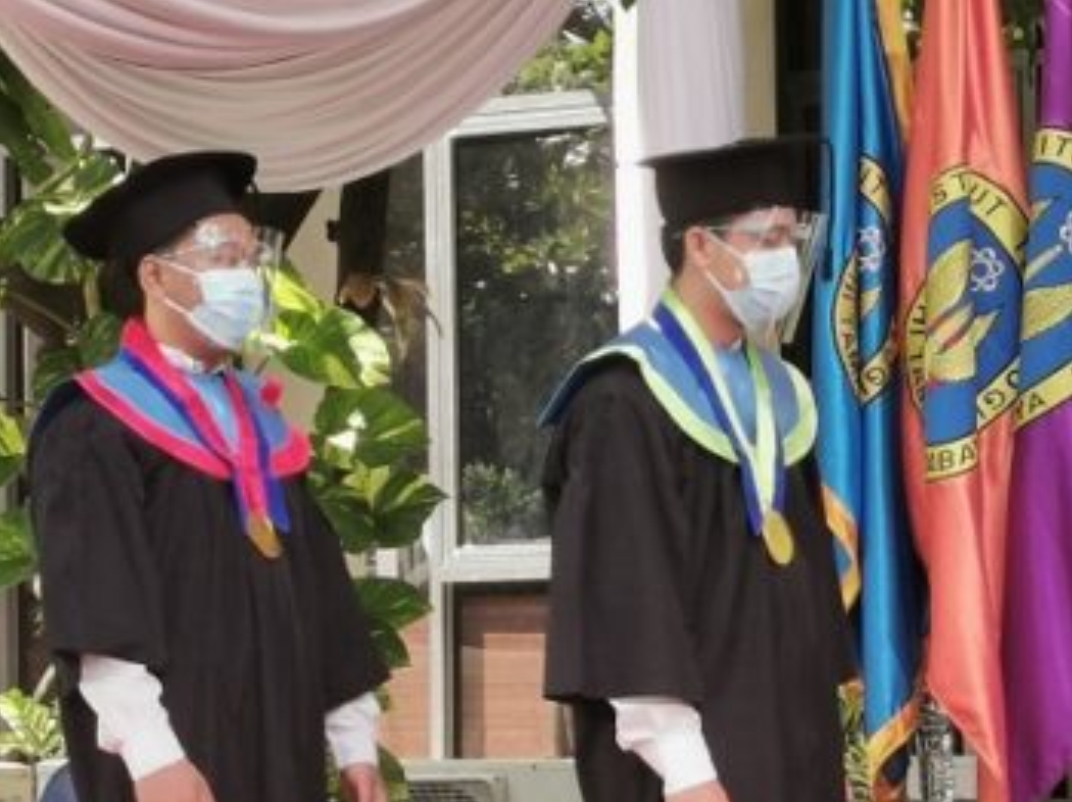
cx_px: 1026
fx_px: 5230
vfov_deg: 8.8
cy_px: 536
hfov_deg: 11.6
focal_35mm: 169
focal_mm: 5.56
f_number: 1.6
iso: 50
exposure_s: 1/199
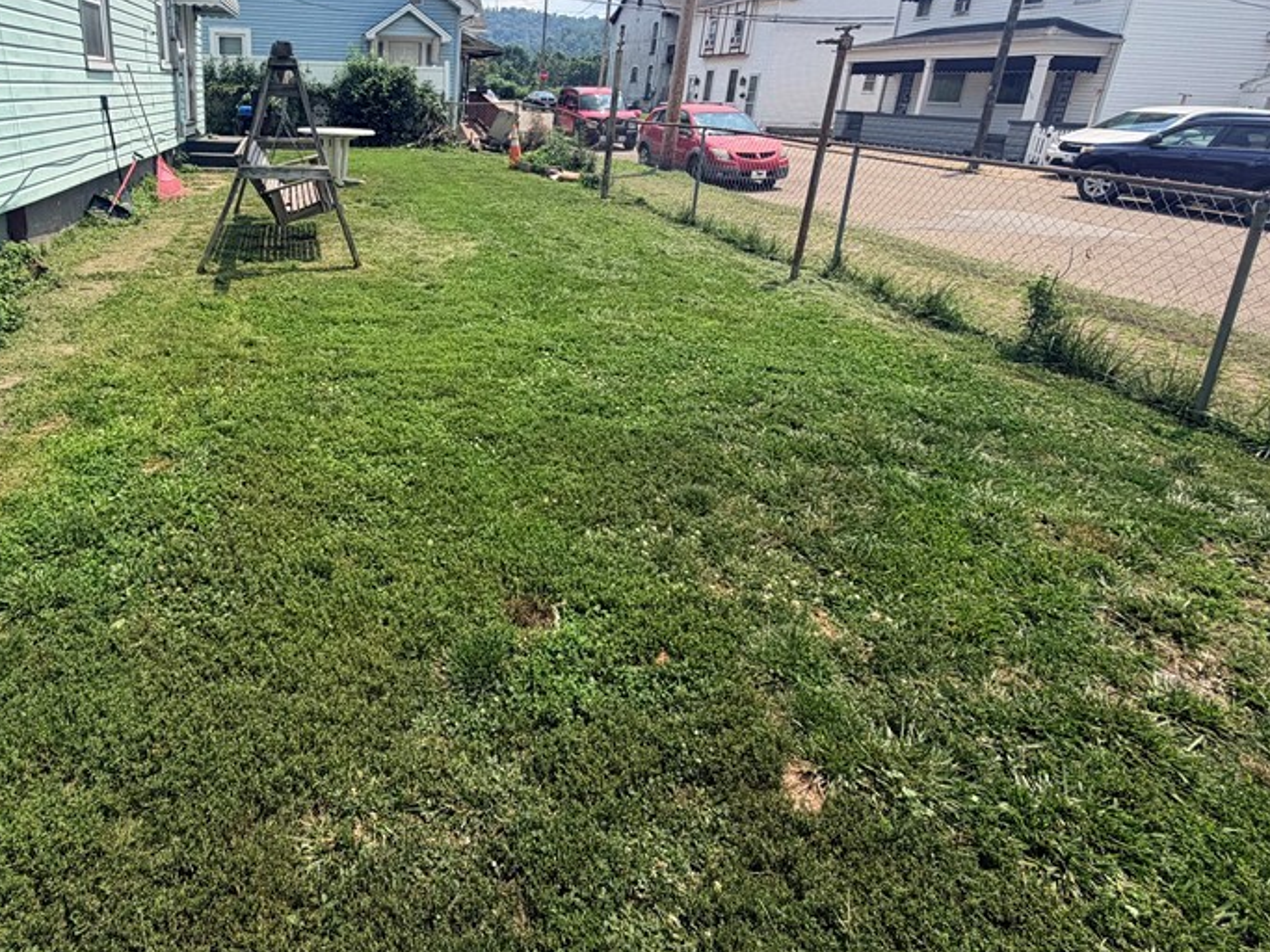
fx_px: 770
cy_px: 333
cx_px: 418
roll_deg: -1.8
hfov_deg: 76.4
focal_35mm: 21
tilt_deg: -18.1
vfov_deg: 62.2
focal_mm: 2.22
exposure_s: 1/770
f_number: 2.2
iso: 20
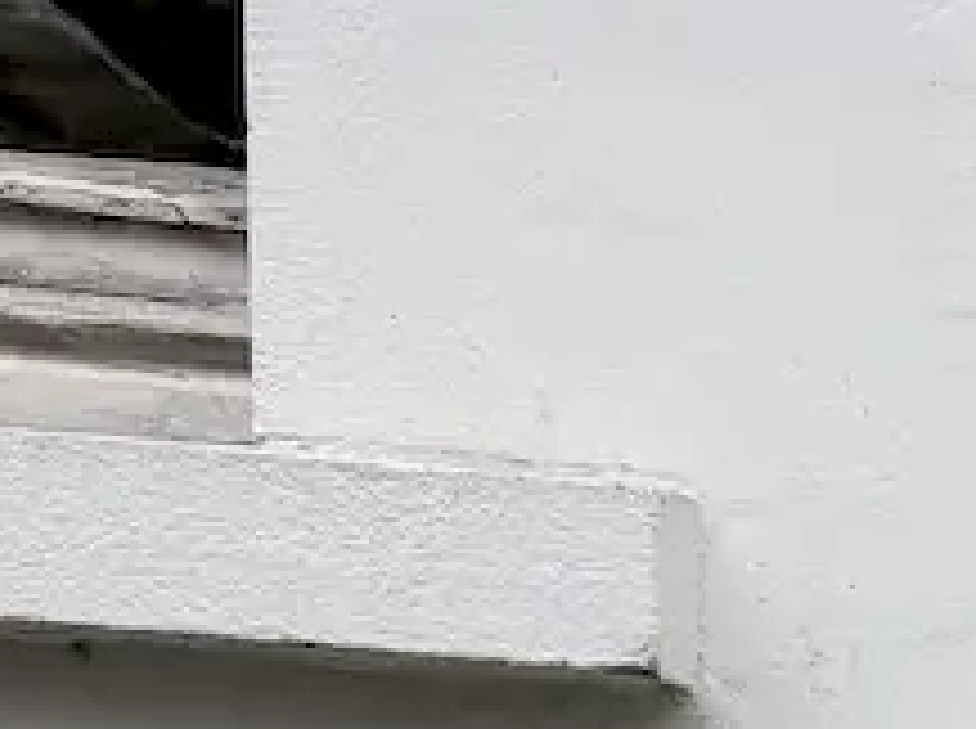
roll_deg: -4.6
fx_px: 3744
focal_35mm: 133
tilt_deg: -14.8
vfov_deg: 9.4
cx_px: 2240
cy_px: 1953
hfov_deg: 12.2
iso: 80
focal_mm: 6.76
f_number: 1.78
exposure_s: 1/671
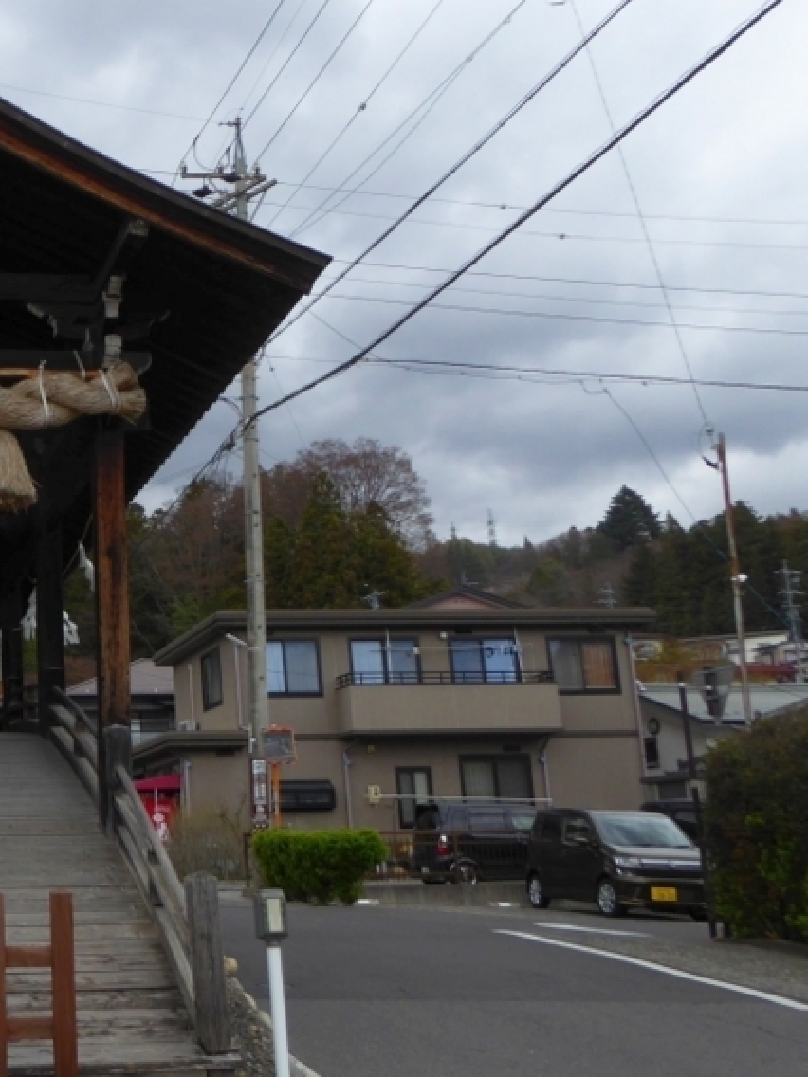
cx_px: -102
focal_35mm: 44
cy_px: 588
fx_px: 1369
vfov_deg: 42.9
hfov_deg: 29.3
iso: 100
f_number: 3.3
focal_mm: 4.3
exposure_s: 1/800
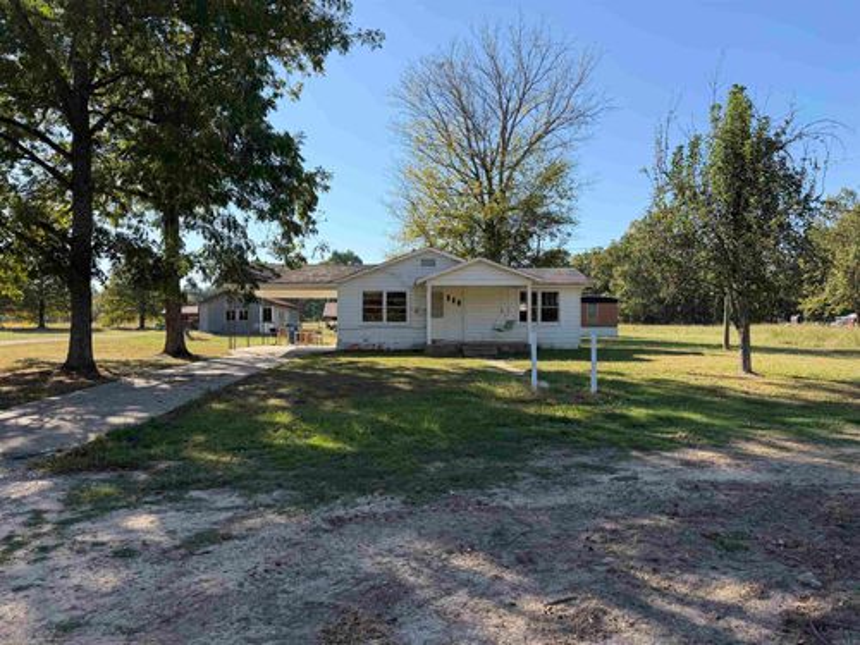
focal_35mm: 24
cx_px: 430
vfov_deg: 56.8
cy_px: 322
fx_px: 596
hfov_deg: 71.6
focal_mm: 6.76
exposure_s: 1/2907
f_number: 1.78
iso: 100
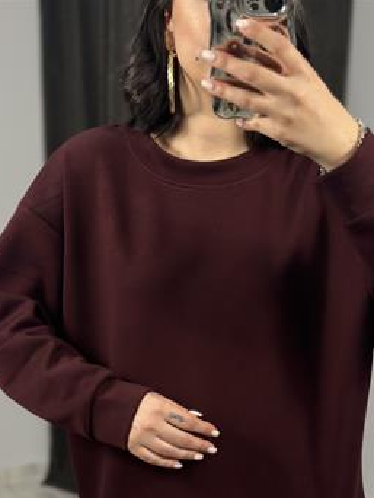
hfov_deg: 25.3
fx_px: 834
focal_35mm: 58
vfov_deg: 33.1
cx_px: 192
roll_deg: +1.5
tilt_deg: -32.3
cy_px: 299
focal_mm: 6.86
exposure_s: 1/100
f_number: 1.78
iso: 250
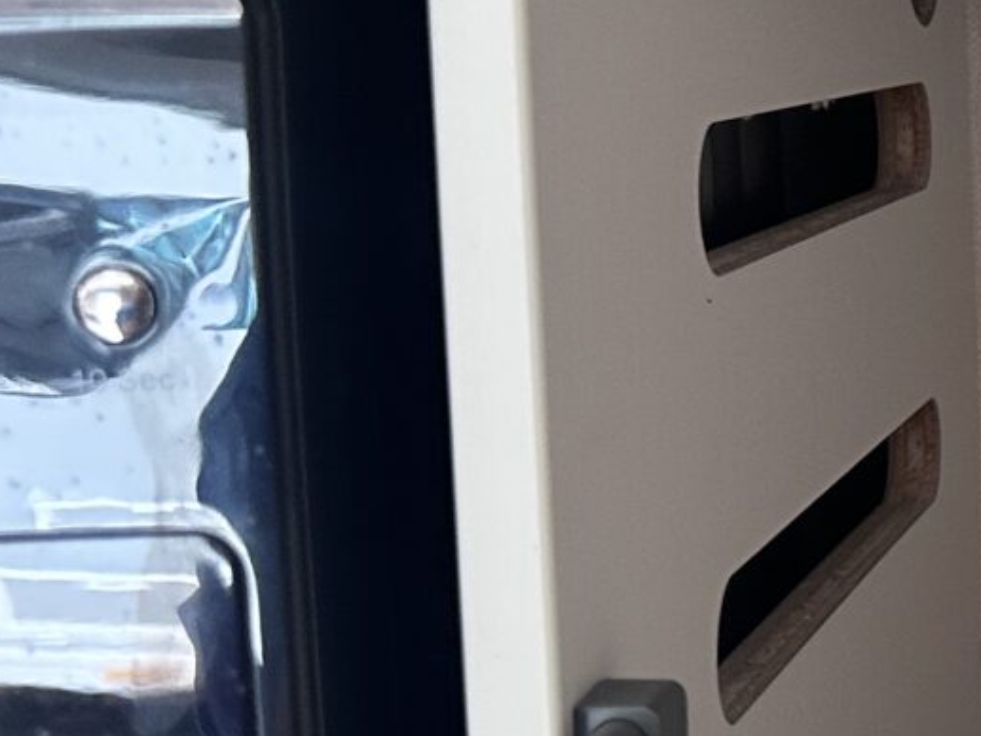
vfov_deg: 15.6
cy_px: 283
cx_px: 1734
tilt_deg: -4.8
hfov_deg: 17.2
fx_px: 2693
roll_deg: +0.9
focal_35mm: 95
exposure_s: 1/73
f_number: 1.78
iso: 250
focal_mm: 6.86
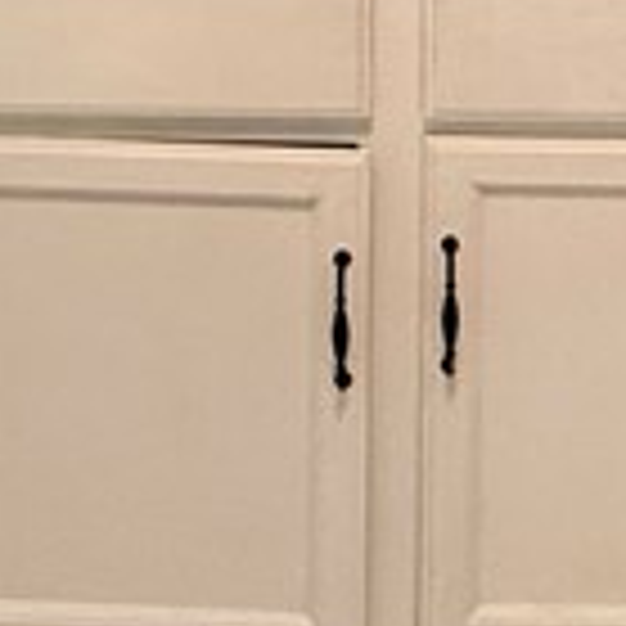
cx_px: 428
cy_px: -549
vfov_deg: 15.8
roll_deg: -0.9
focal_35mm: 91
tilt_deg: -4.3
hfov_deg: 19.0
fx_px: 1862
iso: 500
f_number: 2.2
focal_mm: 2.22
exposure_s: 1/60
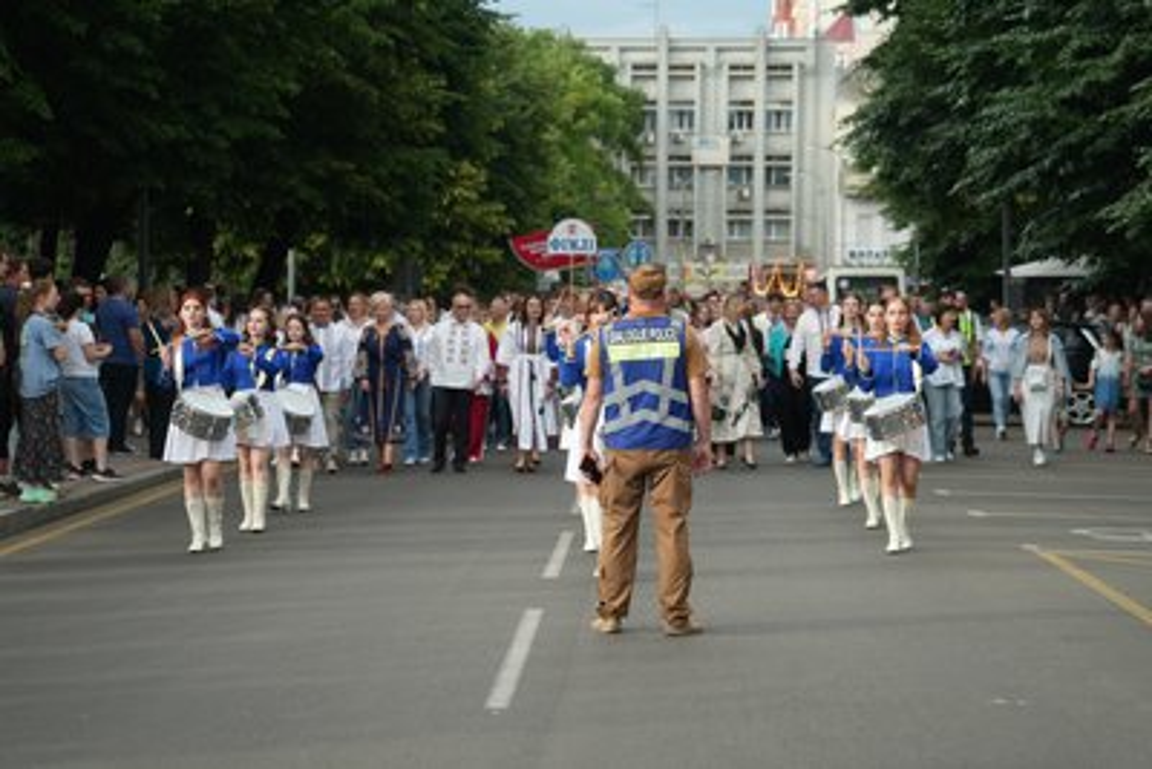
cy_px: 384
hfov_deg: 21.9
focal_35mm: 93
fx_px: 2977
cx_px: 576
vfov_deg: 14.7
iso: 320
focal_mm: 93
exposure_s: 1/160
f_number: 5
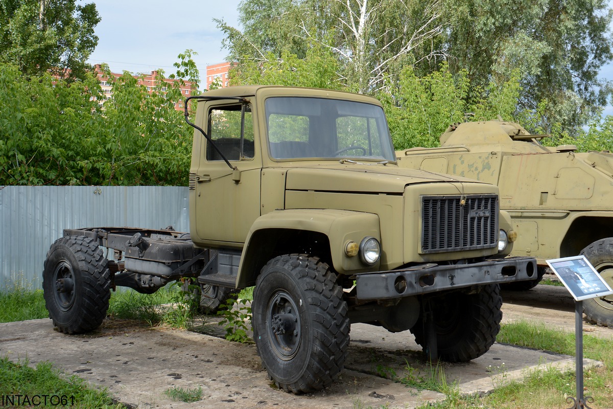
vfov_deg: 28.1
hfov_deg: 41.1
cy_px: 204
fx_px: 817
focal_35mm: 48
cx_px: 306
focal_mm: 32
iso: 180
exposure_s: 1/250
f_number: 8
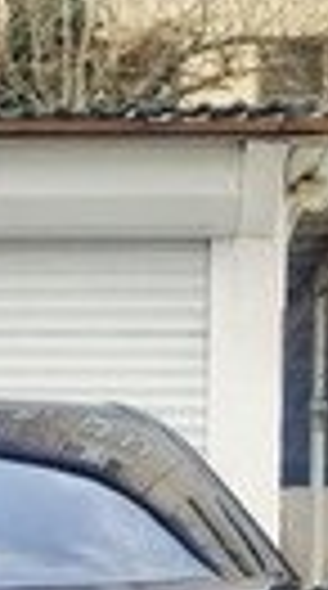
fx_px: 1869
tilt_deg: +2.2
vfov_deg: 17.3
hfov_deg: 9.7
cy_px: 658
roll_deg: -1.5
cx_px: -162
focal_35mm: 120
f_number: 2.2
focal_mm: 4.15
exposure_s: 1/304
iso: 32
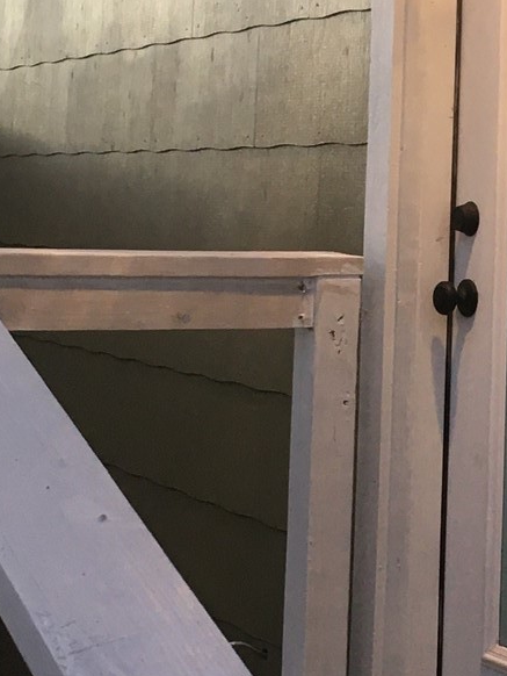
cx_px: 493
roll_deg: -1.4
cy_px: 235
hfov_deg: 14.3
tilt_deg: -0.9
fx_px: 1990
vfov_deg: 19.2
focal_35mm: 102
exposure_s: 1/30
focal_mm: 4.15
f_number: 2.2
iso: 64
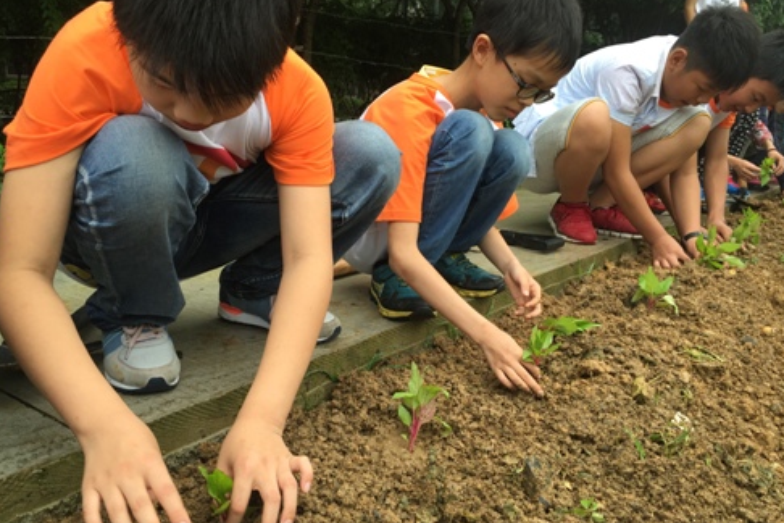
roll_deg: -3.6
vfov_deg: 42.3
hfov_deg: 60.3
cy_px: 280
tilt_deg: -13.2
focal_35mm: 31
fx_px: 675
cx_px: 390
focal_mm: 4.15
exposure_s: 1/161
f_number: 2.2
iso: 32
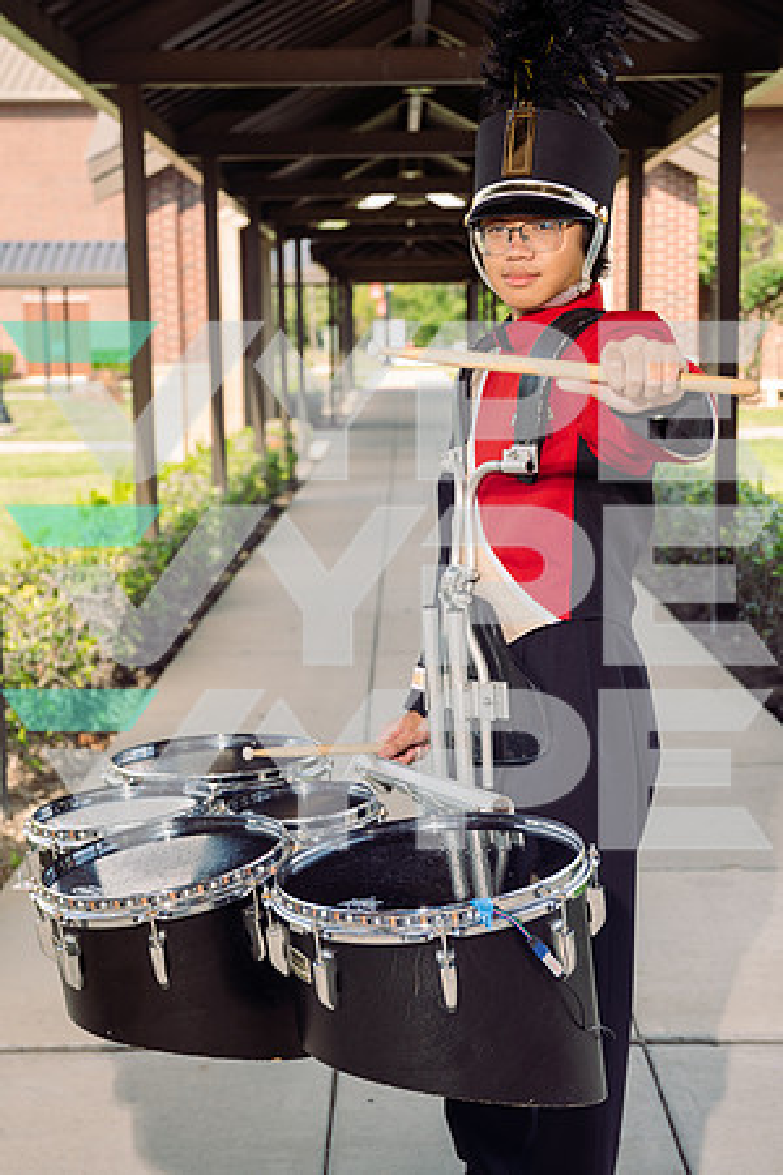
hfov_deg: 23.8
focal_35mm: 57
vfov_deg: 35.1
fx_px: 1859
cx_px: 392
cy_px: 588
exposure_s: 1/250
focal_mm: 57
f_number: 5
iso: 250
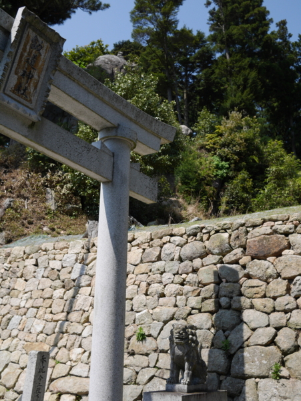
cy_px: 200
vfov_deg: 46.8
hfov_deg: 36.0
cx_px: 150
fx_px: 463
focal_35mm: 40
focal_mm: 20
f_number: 5
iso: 200
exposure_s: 1/1000
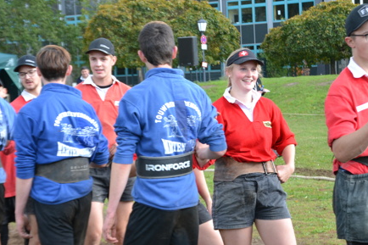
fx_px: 1185
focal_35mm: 116
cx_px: 177
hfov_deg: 17.6
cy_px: 139
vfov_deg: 11.8
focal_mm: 42
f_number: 5.6
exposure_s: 1/125
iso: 360
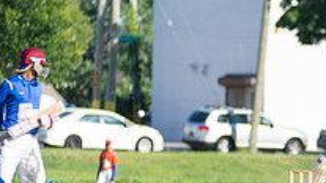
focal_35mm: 455
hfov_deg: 4.7
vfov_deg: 2.7
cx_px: 335
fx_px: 3930
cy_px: 176
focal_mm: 155
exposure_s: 1/2000
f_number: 2.8
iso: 200
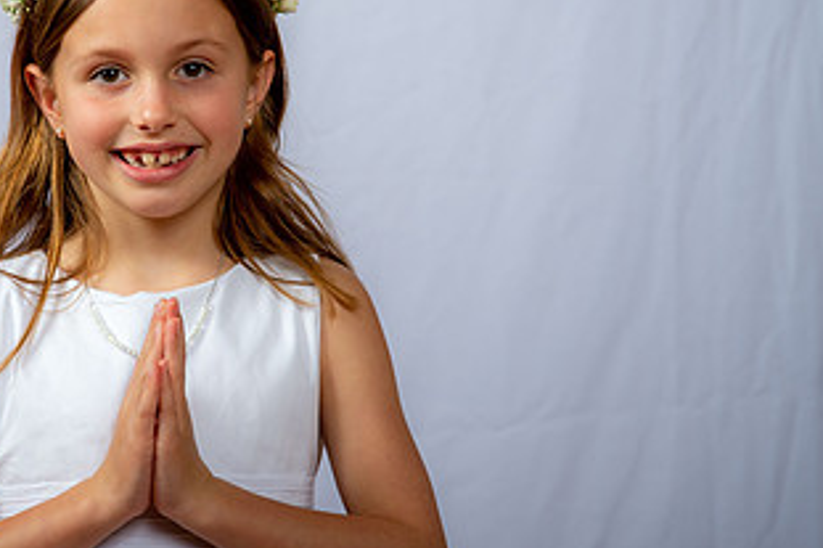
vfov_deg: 9.2
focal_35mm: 149
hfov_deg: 13.7
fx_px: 3404
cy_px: 230
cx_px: 156
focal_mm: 80
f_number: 6.3
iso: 250
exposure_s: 1/200
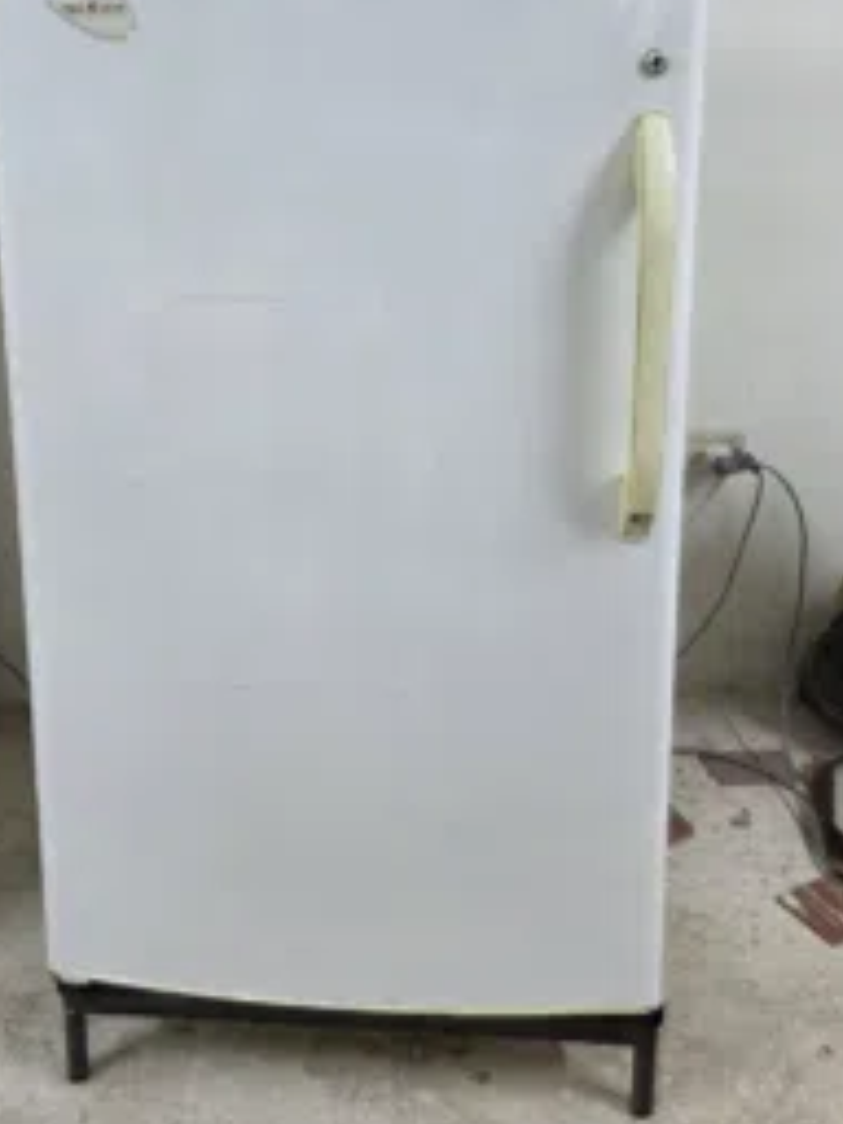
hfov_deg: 39.5
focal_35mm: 36
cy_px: 259
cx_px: 347
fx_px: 1169
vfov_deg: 49.0
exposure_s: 1/100
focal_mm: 6.3
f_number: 1.7
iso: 250
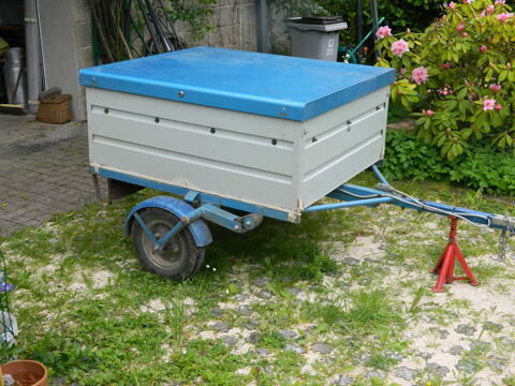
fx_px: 699
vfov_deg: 30.9
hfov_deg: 40.4
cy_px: 193
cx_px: 258
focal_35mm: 47
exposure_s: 1/160
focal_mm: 8.4
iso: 80
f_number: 3.6
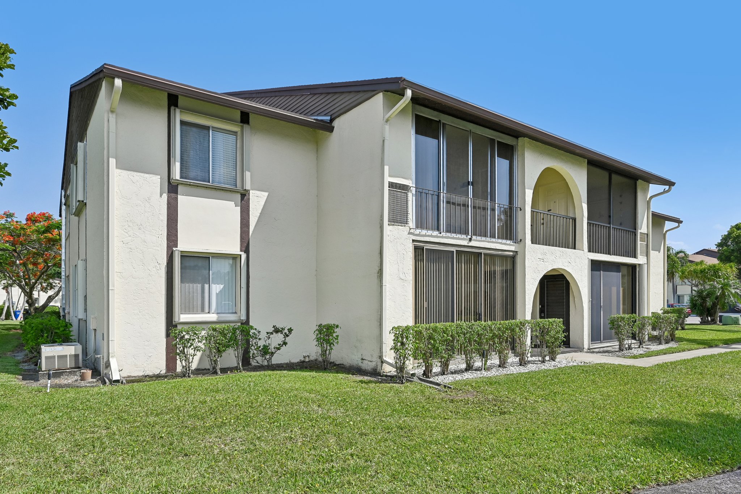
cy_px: 247
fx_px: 422
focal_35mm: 20
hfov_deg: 82.6
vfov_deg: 60.7
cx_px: 370
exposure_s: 1/800
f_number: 8
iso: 200
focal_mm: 20.5
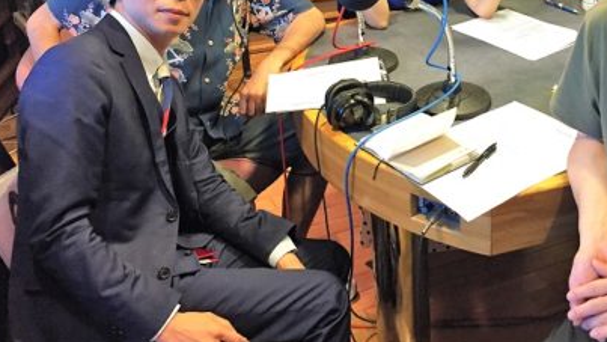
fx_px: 757
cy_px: 62
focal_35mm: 47
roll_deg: +1.8
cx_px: 413
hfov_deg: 43.0
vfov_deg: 25.0
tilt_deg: -24.0
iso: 250
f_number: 2.2
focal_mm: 4.15
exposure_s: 1/24
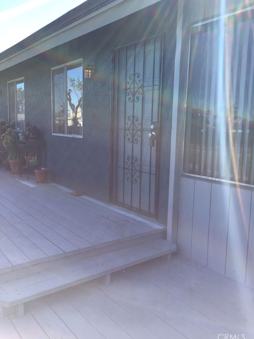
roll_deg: -0.5
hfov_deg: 46.8
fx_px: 294
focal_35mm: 30
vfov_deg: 60.0
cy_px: 167
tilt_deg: -6.5
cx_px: 131
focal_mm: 4.15
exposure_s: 1/599
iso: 32
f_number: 2.2
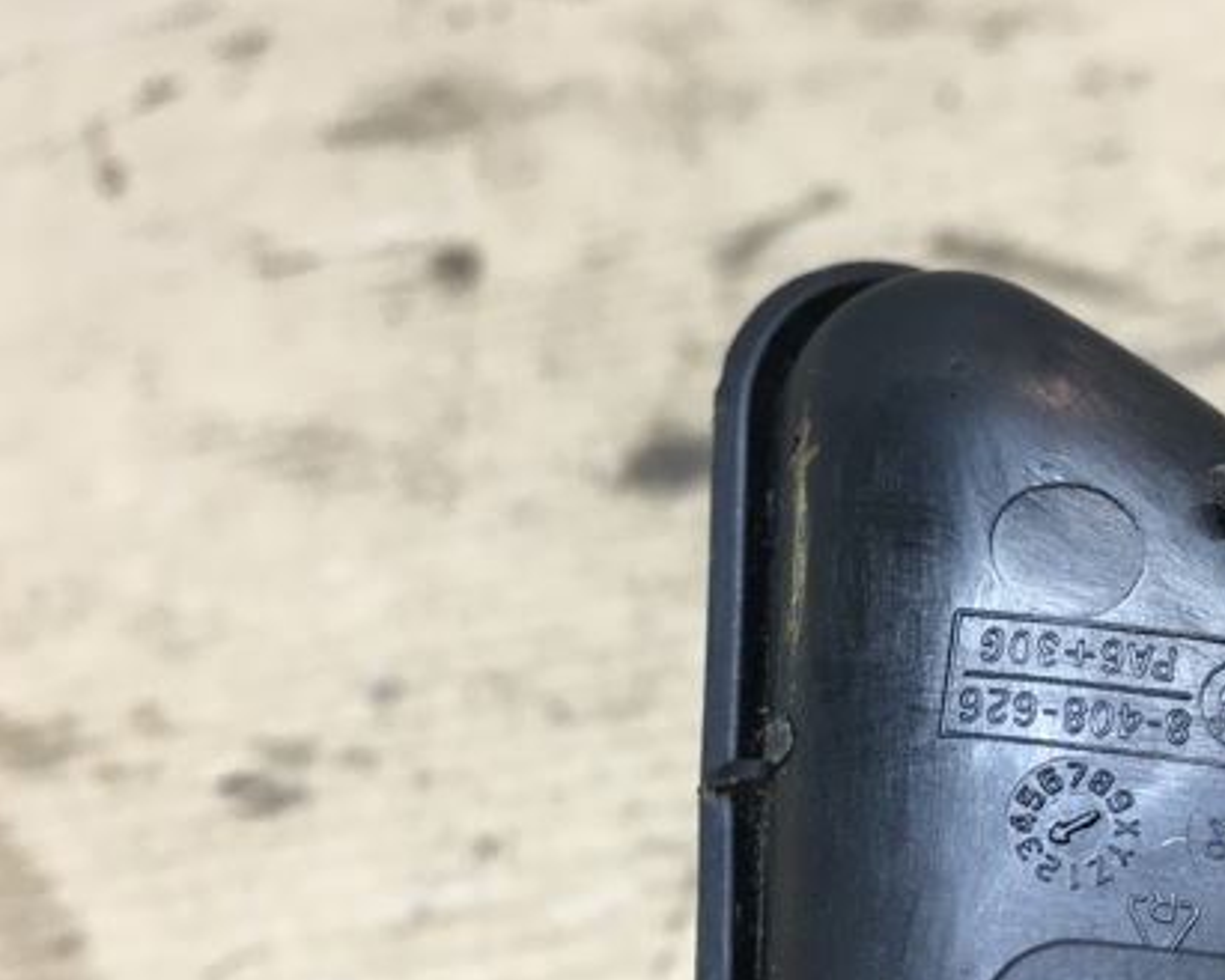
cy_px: 654
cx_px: 879
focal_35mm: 44
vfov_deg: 33.9
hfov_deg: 41.1
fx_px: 1596
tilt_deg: -48.6
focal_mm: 4.15
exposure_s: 1/33
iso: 80
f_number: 2.2
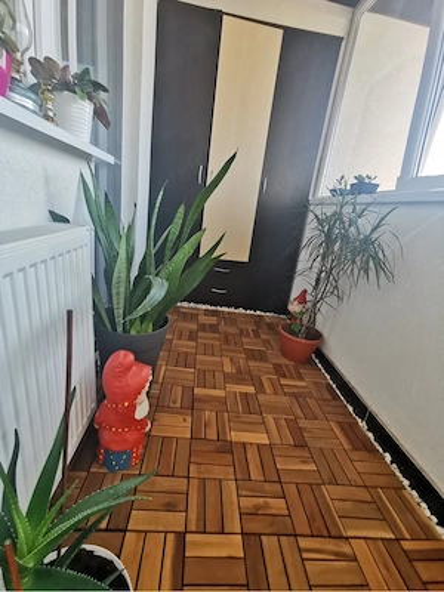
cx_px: 222
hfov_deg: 78.1
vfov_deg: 94.5
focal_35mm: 16
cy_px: 296
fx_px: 274
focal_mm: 2.35
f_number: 2.2
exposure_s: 1/120
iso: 100
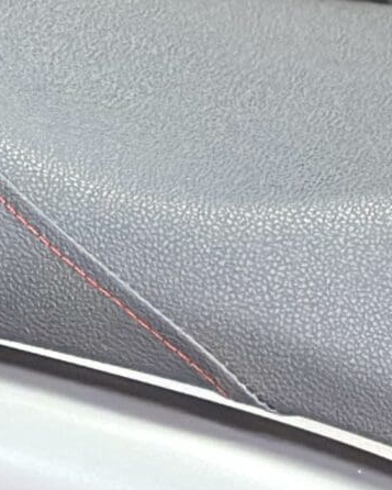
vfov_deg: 7.0
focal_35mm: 269
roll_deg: +7.7
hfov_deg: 5.7
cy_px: 791
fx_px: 3900
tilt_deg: -25.9
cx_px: -82
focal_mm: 6.86
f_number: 1.78
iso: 1000
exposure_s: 1/25
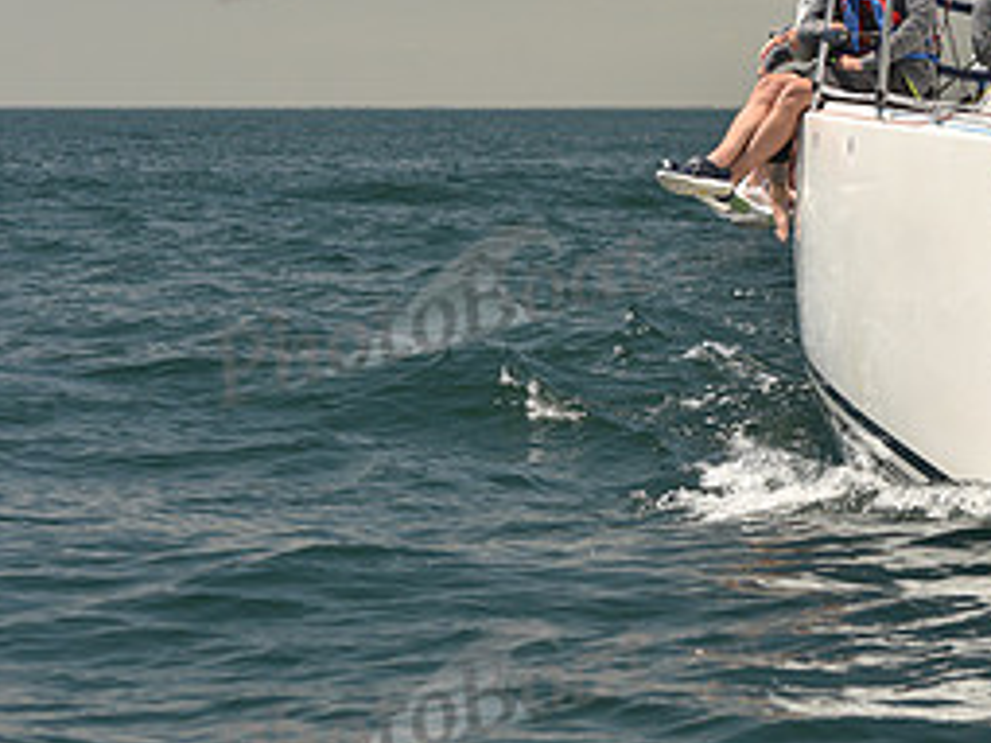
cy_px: 49
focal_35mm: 186
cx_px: 964
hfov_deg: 10.6
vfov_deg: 7.9
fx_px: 5322
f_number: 5
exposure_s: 1/800
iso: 250
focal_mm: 85
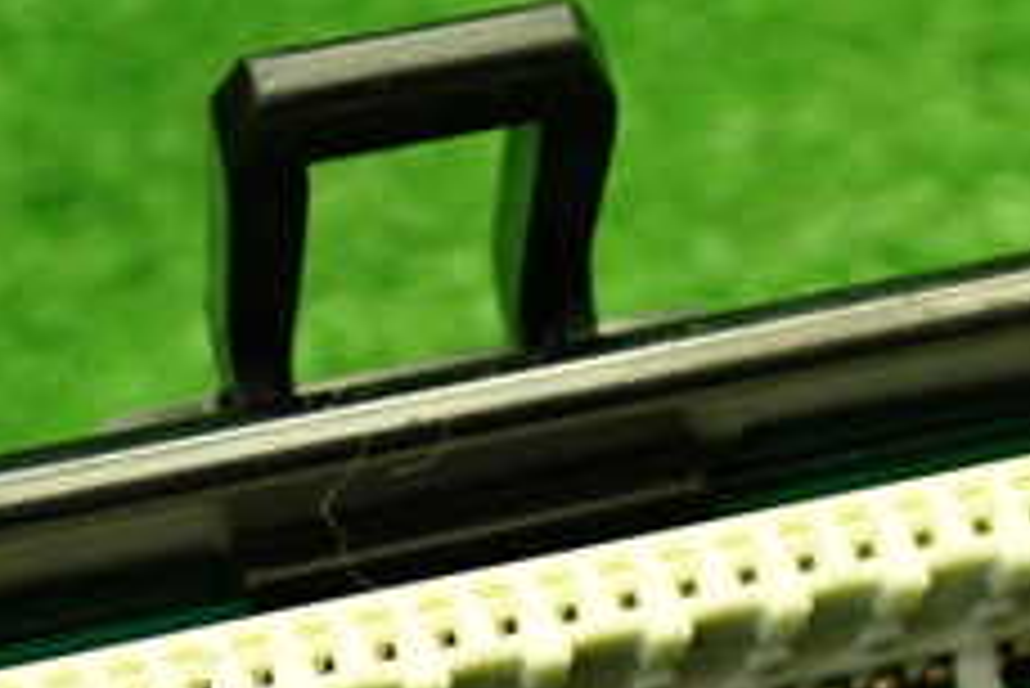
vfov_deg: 10.6
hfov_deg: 16.0
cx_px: 544
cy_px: 710
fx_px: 3664
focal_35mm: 128
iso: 500
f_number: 3.1
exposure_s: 1/50
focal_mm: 8.4
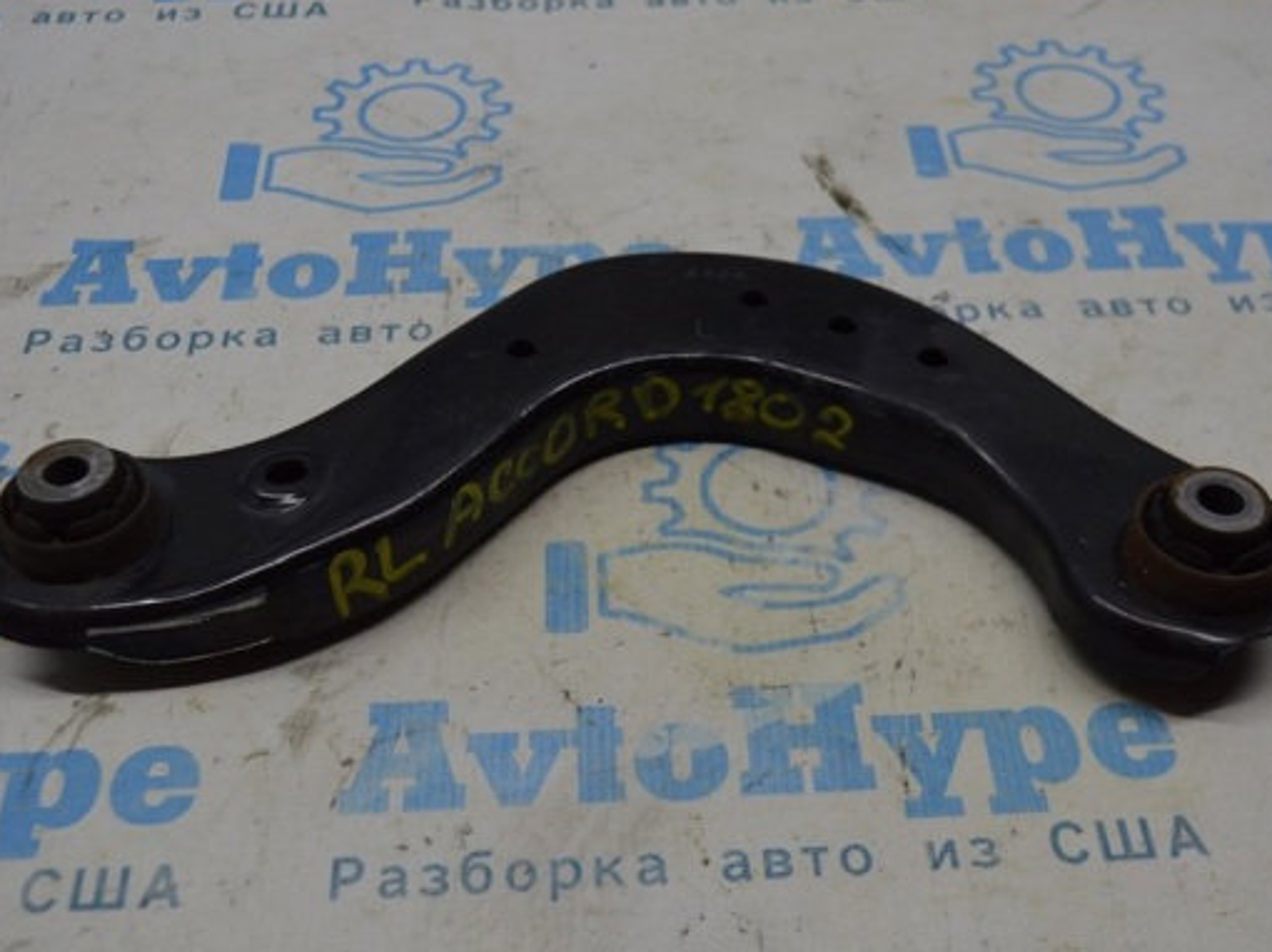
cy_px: 505
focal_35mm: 47
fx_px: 1726
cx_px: 629
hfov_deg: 40.4
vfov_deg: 30.8
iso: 400
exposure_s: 1/100
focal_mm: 26
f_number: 5.6
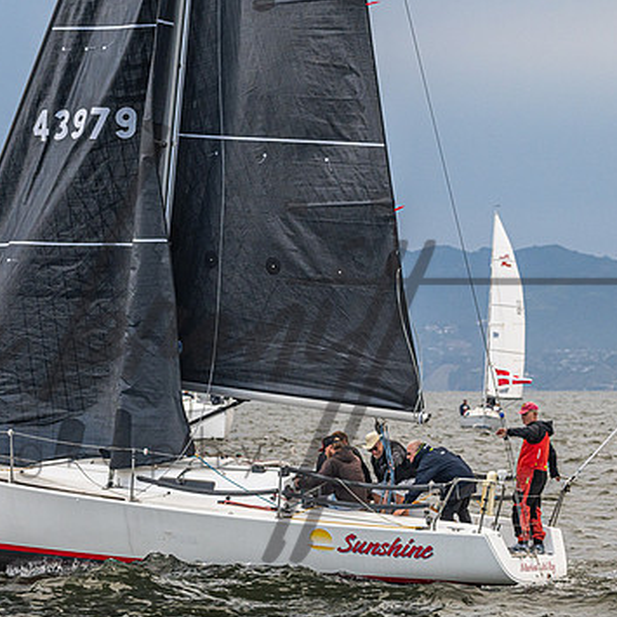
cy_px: 234
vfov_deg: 7.9
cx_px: 195
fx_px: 4477
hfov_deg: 7.9
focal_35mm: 222
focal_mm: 125
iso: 400
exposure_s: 1/2000
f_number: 5.6
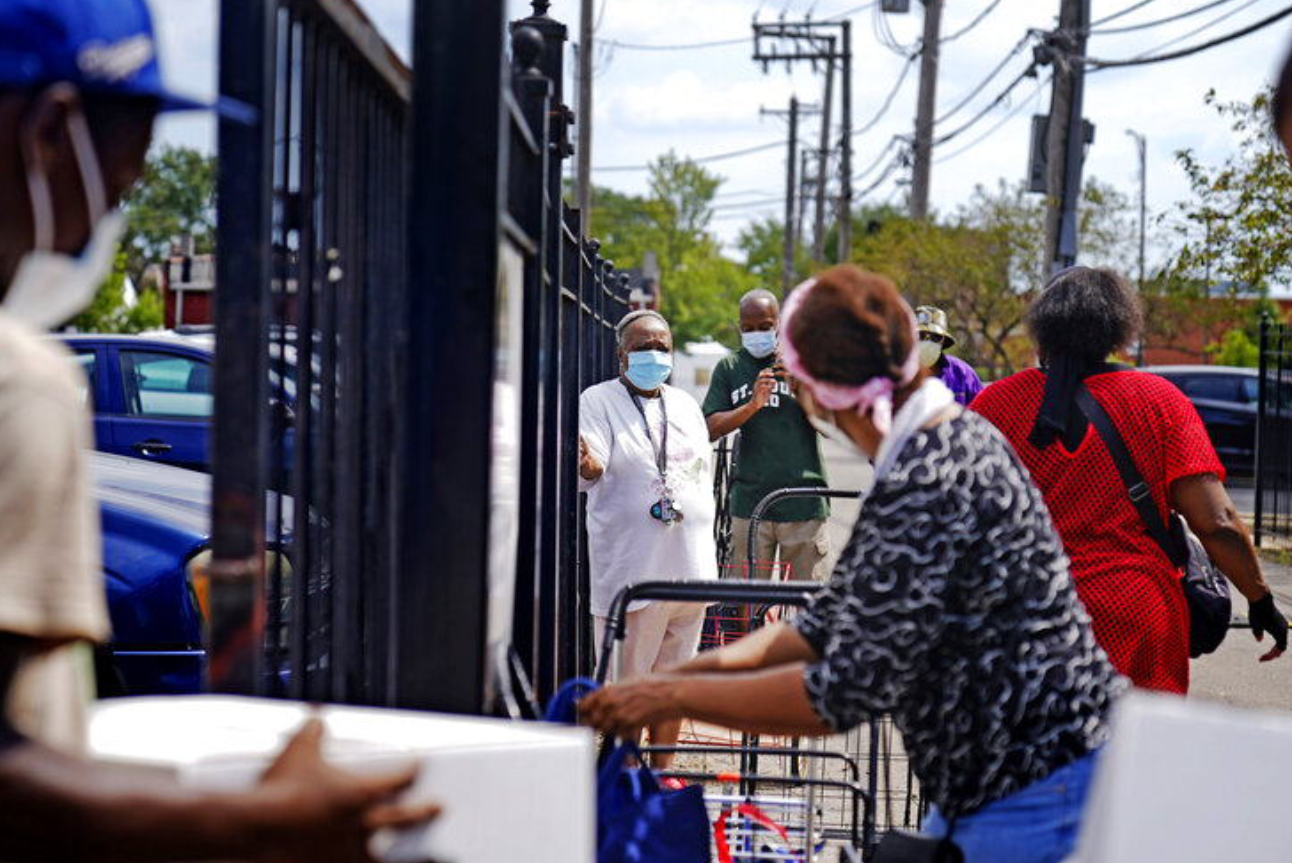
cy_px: 480
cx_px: 726
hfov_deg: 24.4
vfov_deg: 16.5
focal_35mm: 83
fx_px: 2980
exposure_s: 1/800
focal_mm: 59
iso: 50
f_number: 2.8
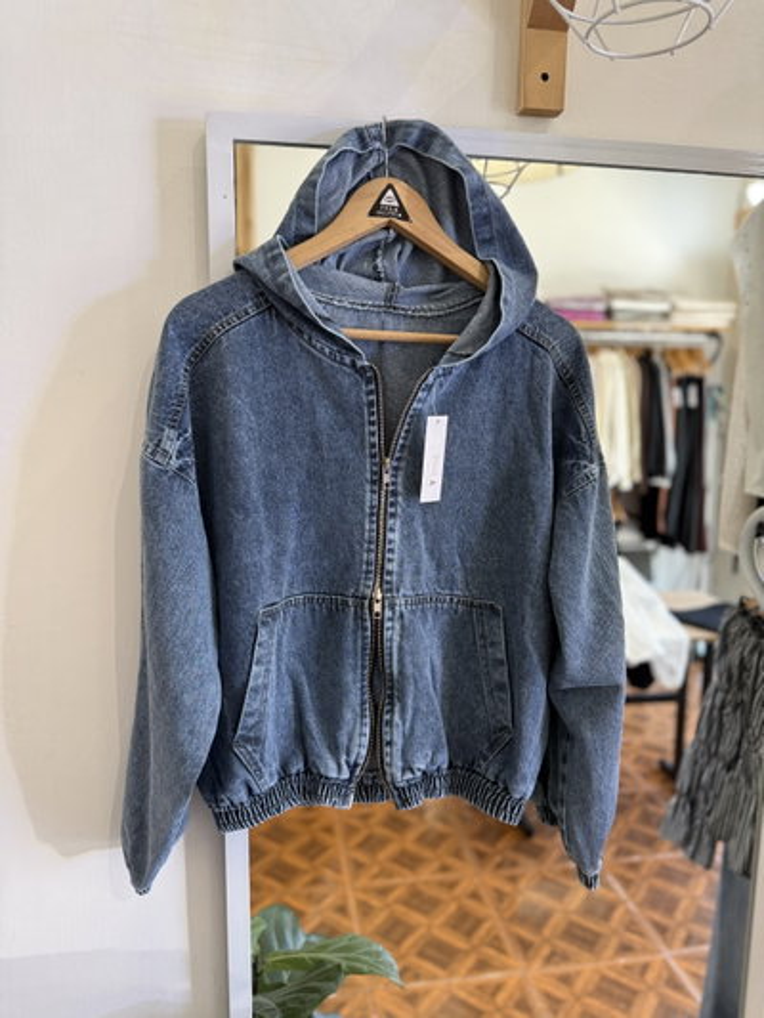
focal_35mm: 24
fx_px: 706
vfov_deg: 71.6
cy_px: 509
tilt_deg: -8.0
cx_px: 382
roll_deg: -1.1
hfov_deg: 56.8
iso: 160
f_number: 1.78
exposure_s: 1/121
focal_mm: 6.76
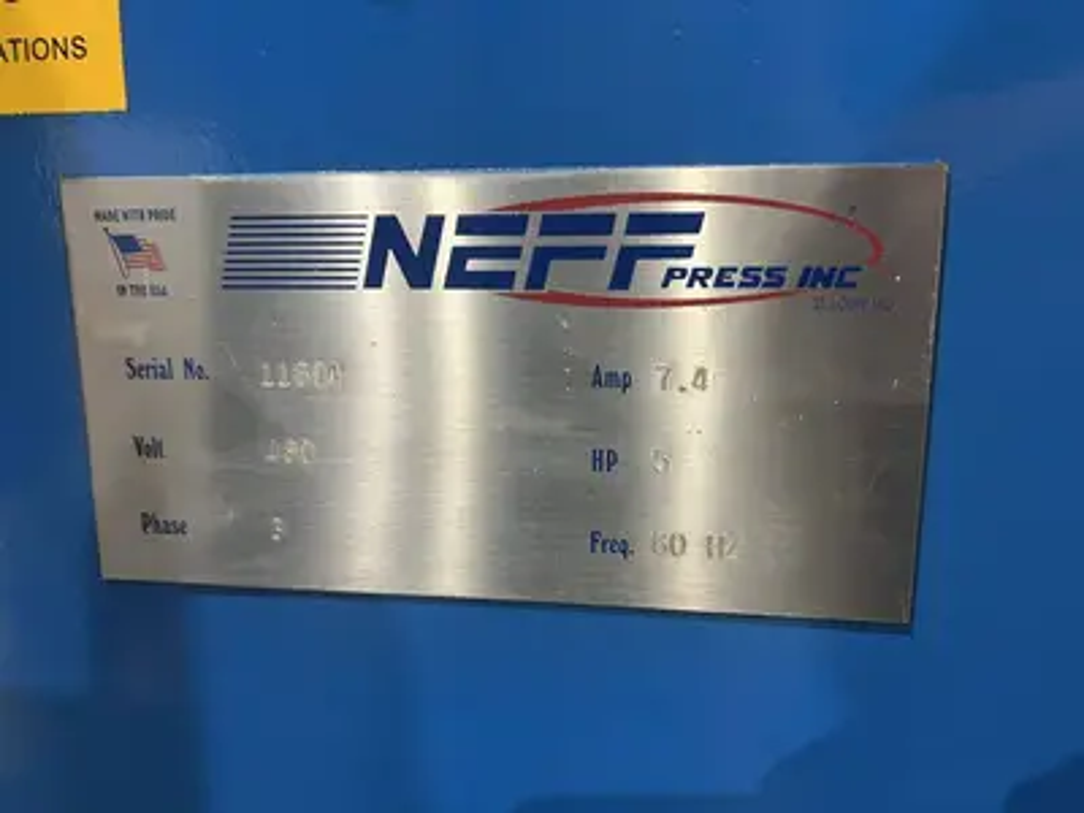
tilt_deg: -10.5
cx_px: 542
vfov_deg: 53.1
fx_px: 814
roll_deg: -0.3
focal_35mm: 26
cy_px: 406
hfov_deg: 67.3
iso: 160
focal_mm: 5.7
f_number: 1.5
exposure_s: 1/60
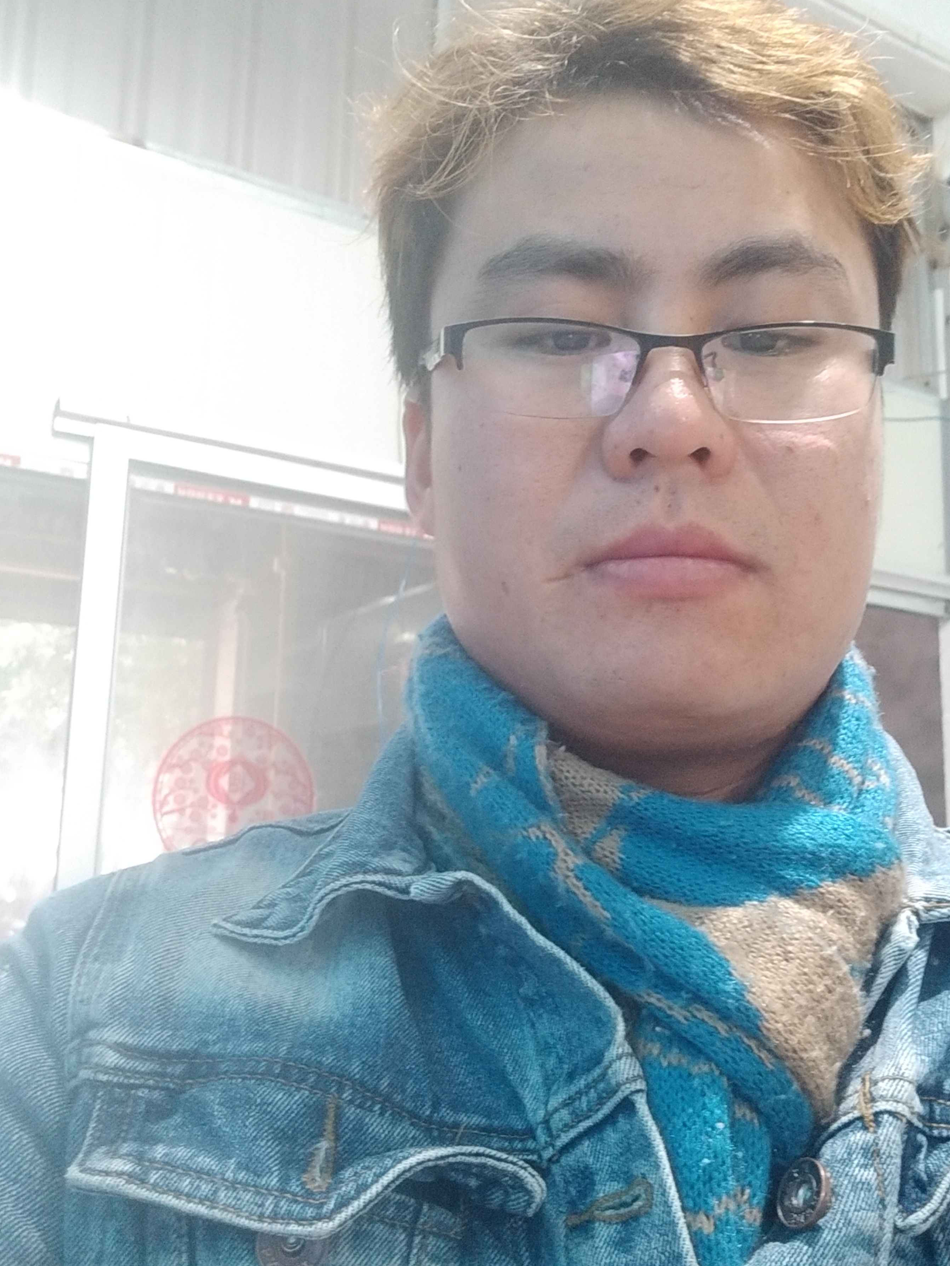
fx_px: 988
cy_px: 625
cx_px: 557
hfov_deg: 51.1
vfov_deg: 65.3
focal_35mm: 27
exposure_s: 1/20
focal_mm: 3.57
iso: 1000
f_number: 2
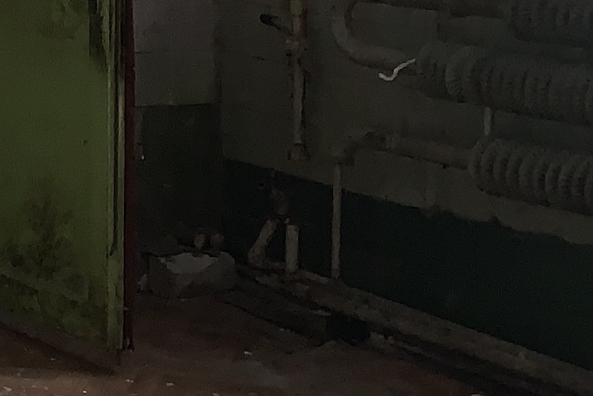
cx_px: -344
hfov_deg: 14.4
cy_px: -238
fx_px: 2158
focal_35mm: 131
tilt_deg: -1.6
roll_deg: +0.2
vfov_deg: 10.1
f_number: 1.8
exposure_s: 1/4
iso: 125
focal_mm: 4.25
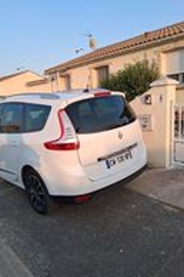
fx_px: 215
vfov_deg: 65.5
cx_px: 88
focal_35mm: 28
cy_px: 143
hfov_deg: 46.4
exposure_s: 1/146
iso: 25
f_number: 1.8
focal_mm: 3.98
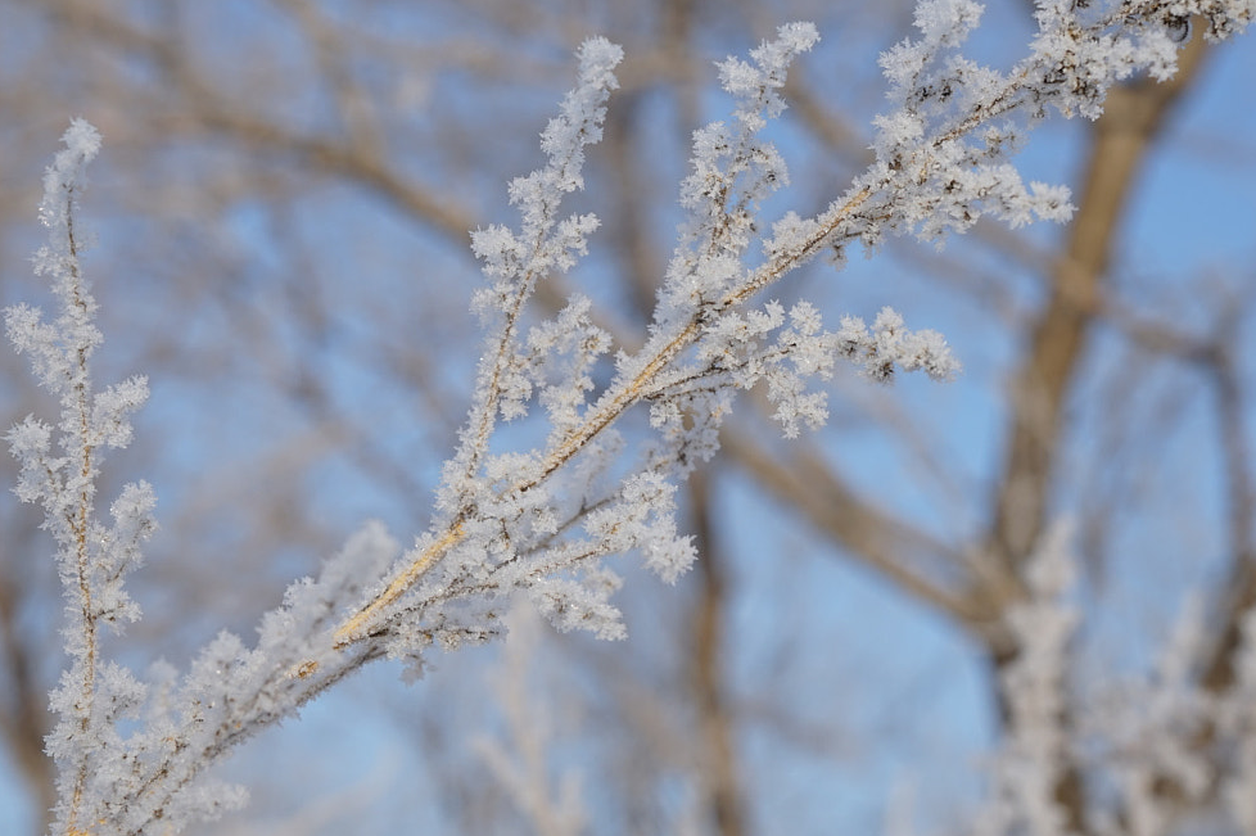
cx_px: 633
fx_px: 2511
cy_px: 290
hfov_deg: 28.1
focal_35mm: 72
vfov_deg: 18.9
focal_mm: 44
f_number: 9
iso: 100
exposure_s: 1/160
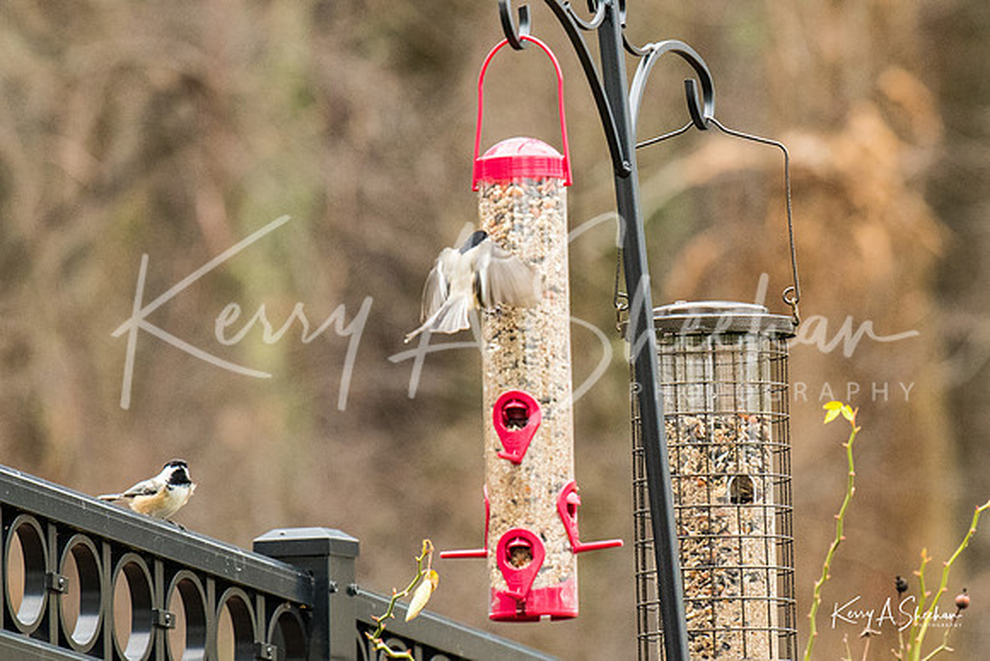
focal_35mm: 516
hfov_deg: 4.0
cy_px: 351
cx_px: 697
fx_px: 14197
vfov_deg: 2.7
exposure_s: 1/1000
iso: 2000
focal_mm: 200
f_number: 4.5
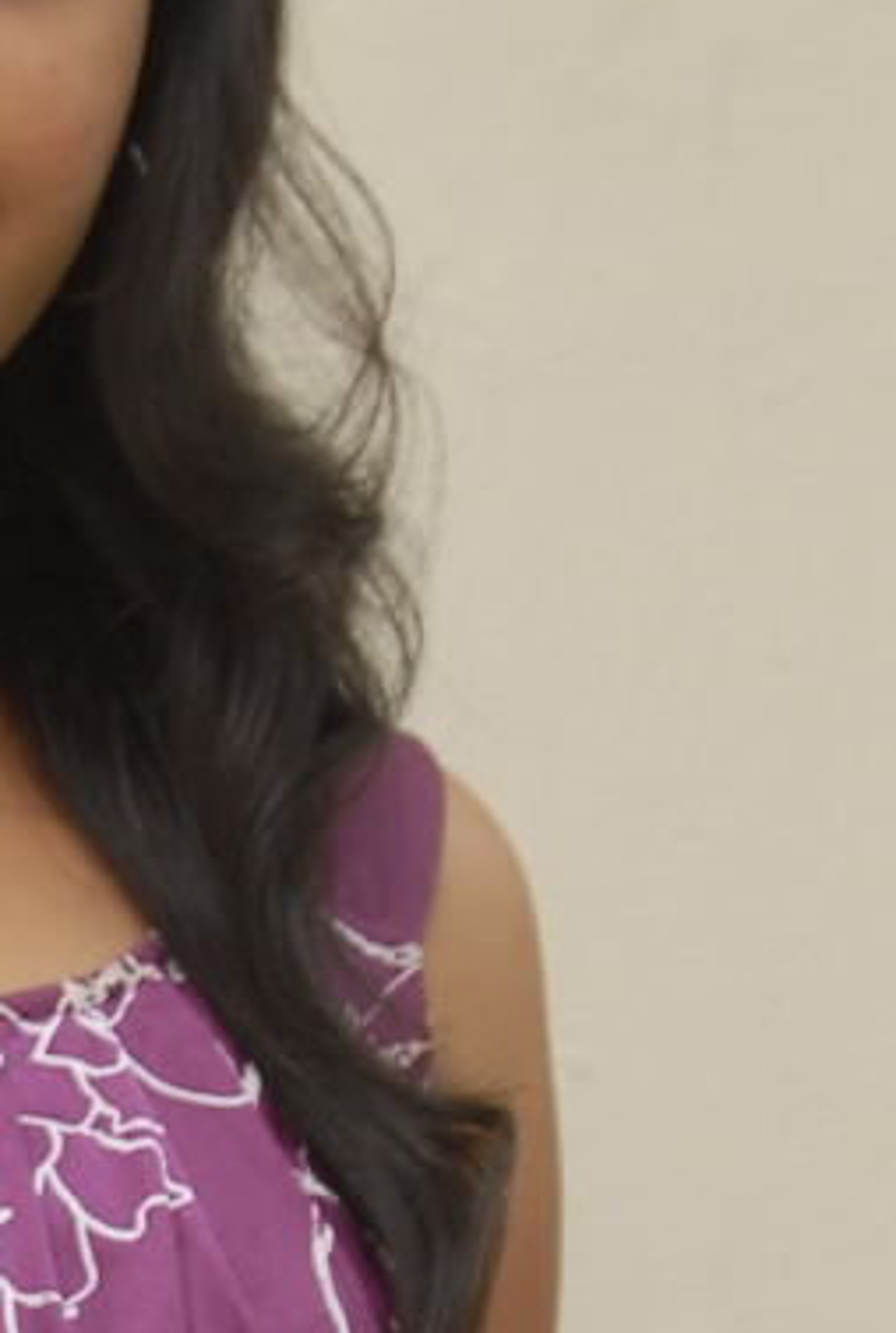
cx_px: -194
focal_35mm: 241
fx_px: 8948
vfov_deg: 8.4
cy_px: 1760
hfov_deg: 5.7
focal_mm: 38
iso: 320
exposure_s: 1/125
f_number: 6.3
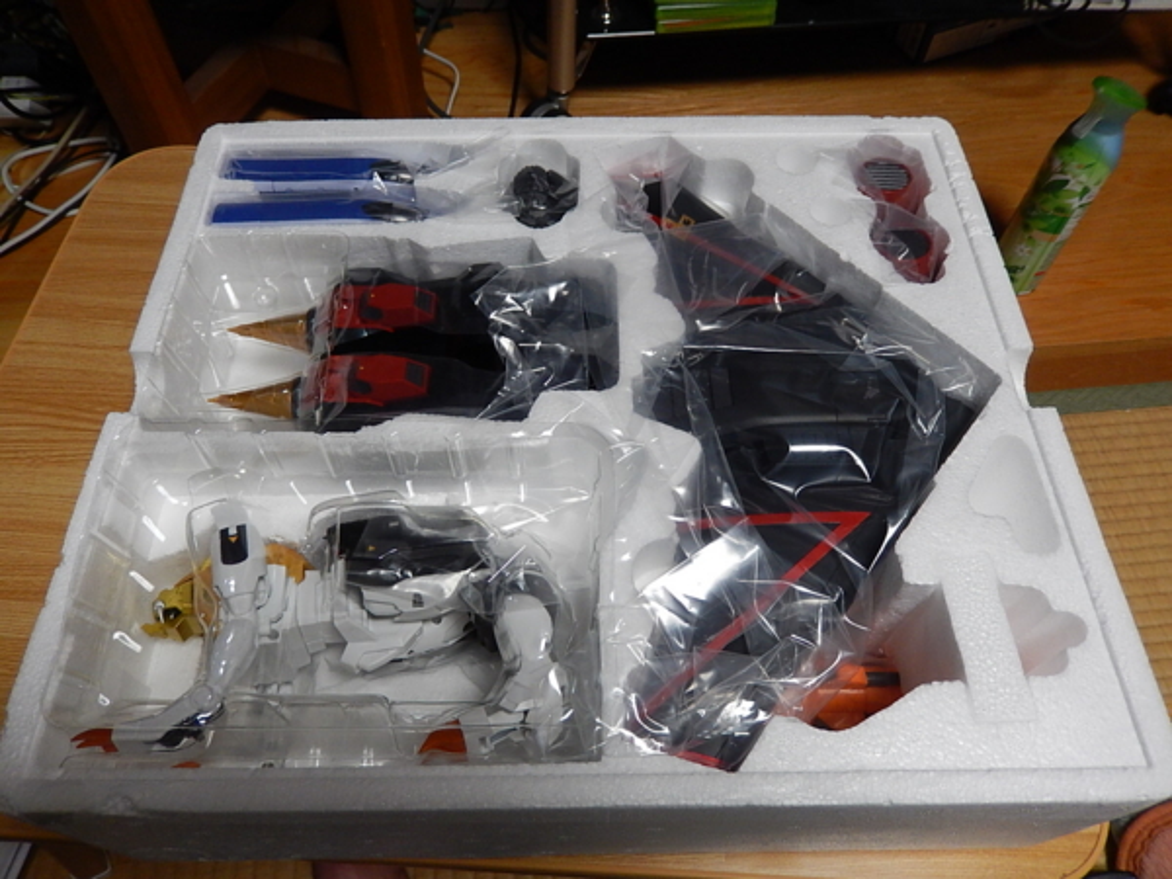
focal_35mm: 25
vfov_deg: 54.9
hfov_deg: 69.4
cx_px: 586
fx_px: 846
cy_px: 440
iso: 280
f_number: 3.4
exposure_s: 1/30
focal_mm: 4.5
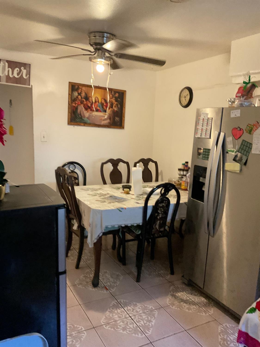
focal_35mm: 29
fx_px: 290
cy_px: 174
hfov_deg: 48.2
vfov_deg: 61.7
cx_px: 130
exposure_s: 1/60
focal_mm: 3
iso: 200
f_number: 1.8
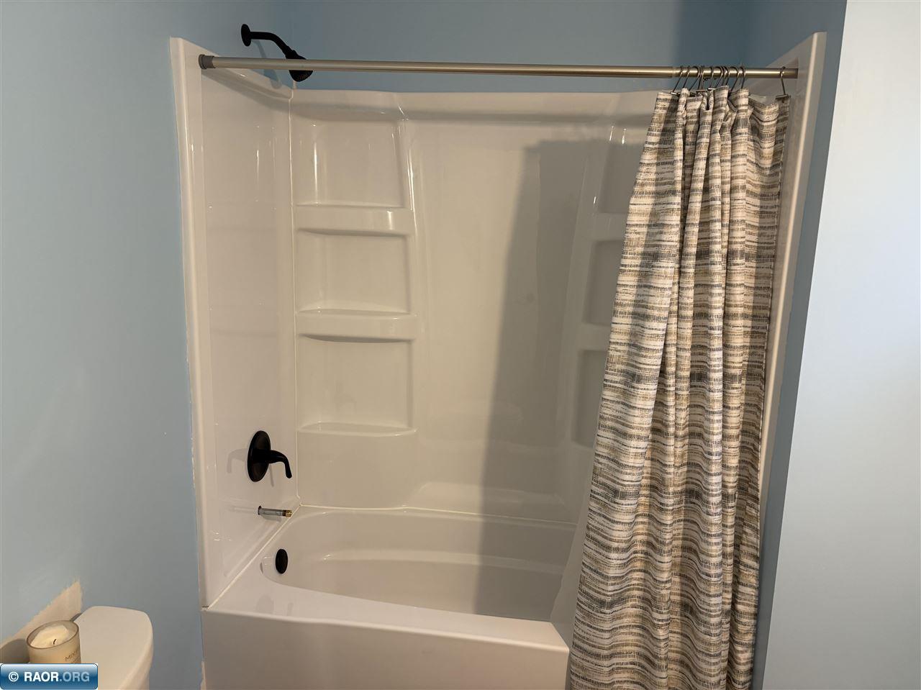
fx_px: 692
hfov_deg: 67.3
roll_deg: -1.2
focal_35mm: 26
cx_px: 460
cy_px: 345
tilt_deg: -11.4
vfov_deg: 53.0
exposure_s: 1/60
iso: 125
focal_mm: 5.96
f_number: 1.6
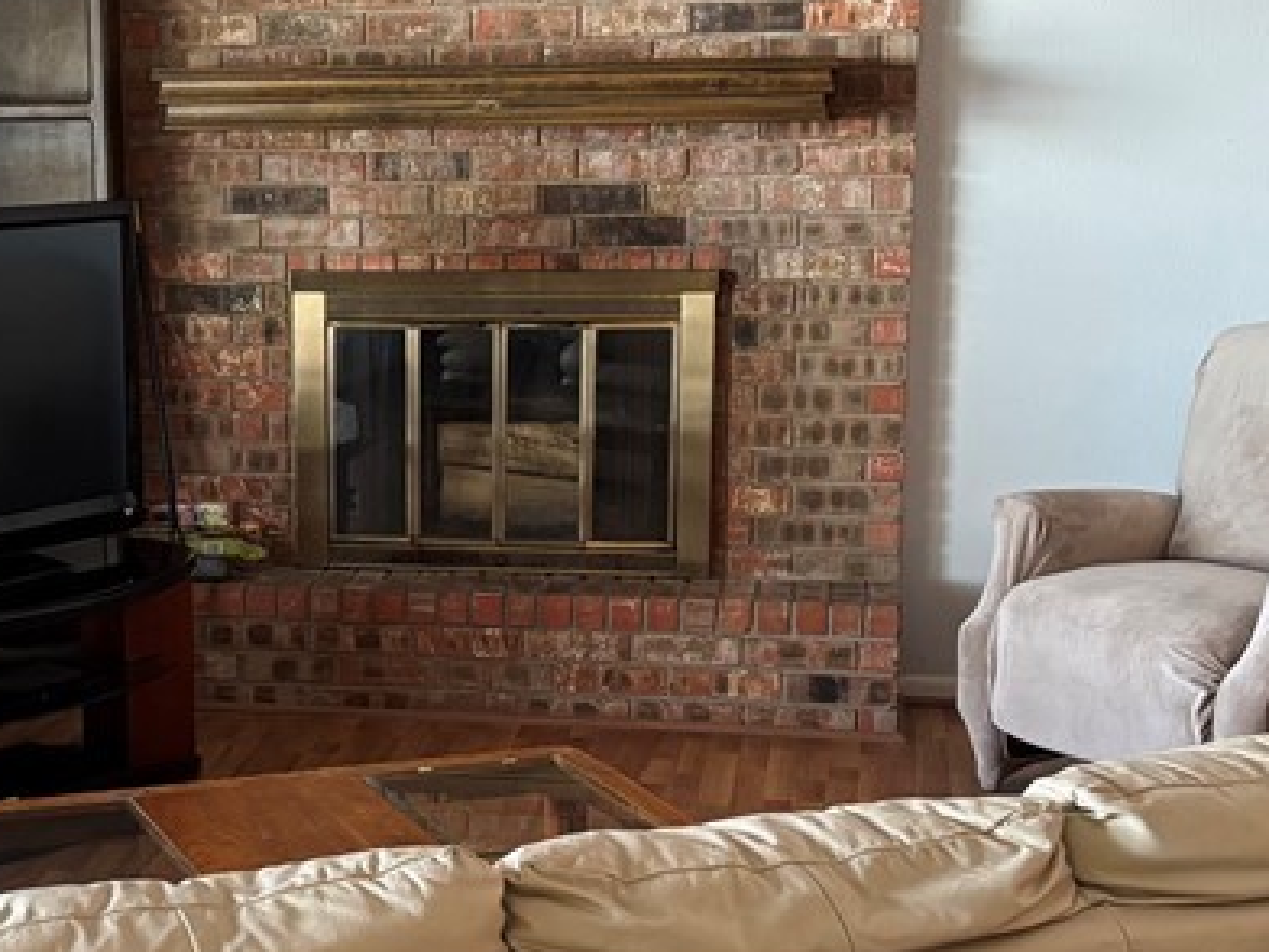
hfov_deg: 28.0
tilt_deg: -12.8
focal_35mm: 68
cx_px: 262
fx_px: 2493
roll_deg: +0.7
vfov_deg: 21.6
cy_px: 580
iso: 250
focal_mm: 5.96
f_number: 1.6
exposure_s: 1/60
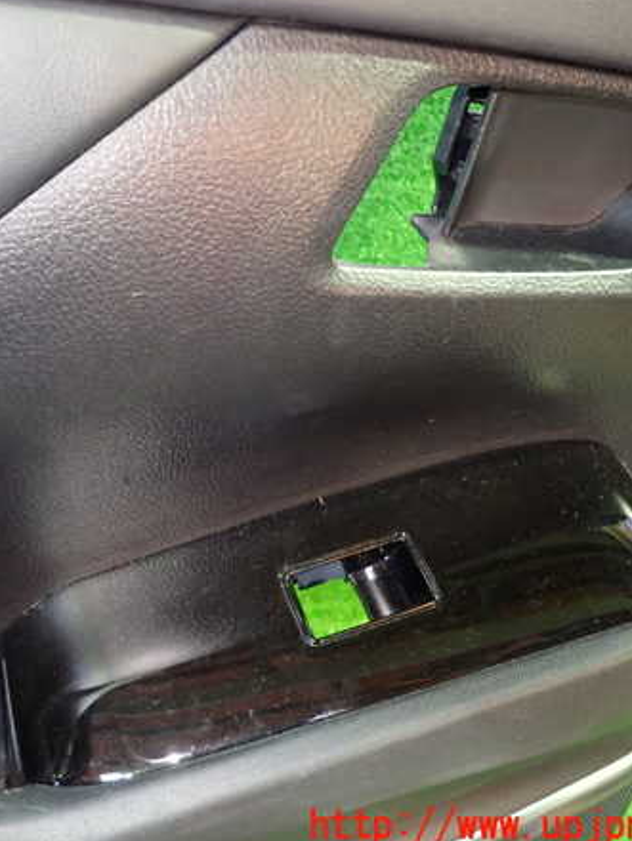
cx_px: 168
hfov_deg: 40.8
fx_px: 827
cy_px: 421
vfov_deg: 53.9
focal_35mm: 34
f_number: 2
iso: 800
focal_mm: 4.5
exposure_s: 1/20
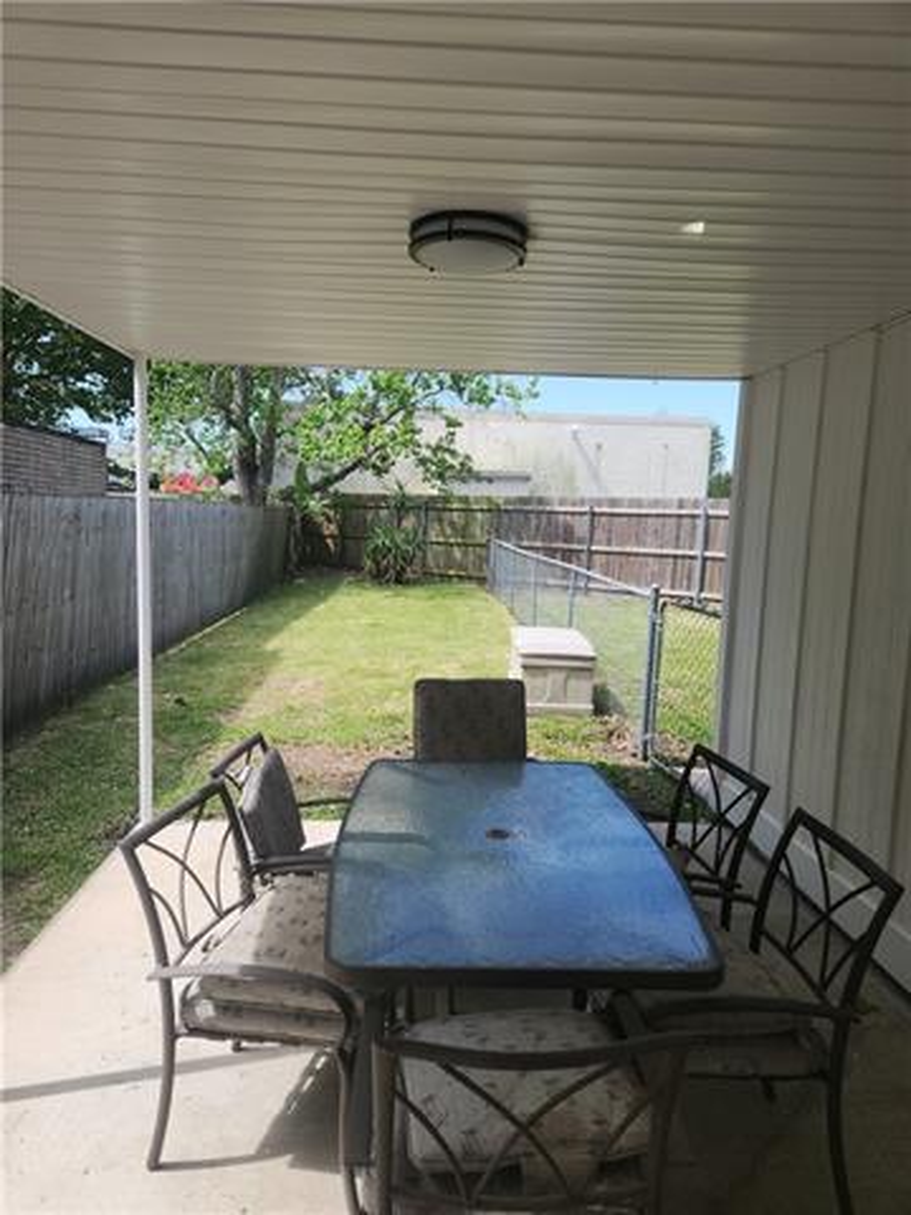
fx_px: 807
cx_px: 456
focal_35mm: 23
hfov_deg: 58.9
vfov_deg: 73.9
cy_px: 608
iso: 20
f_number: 1.8
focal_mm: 5.4
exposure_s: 1/582
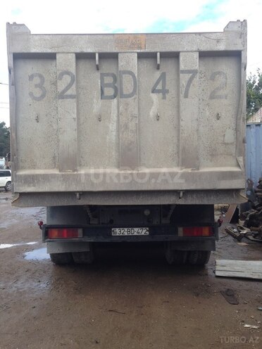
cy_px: 174
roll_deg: +0.3
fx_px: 333
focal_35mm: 33
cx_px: 131
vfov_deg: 55.4
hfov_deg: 42.9
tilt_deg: +4.3
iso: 50
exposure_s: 1/433
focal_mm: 4.12
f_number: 2.4
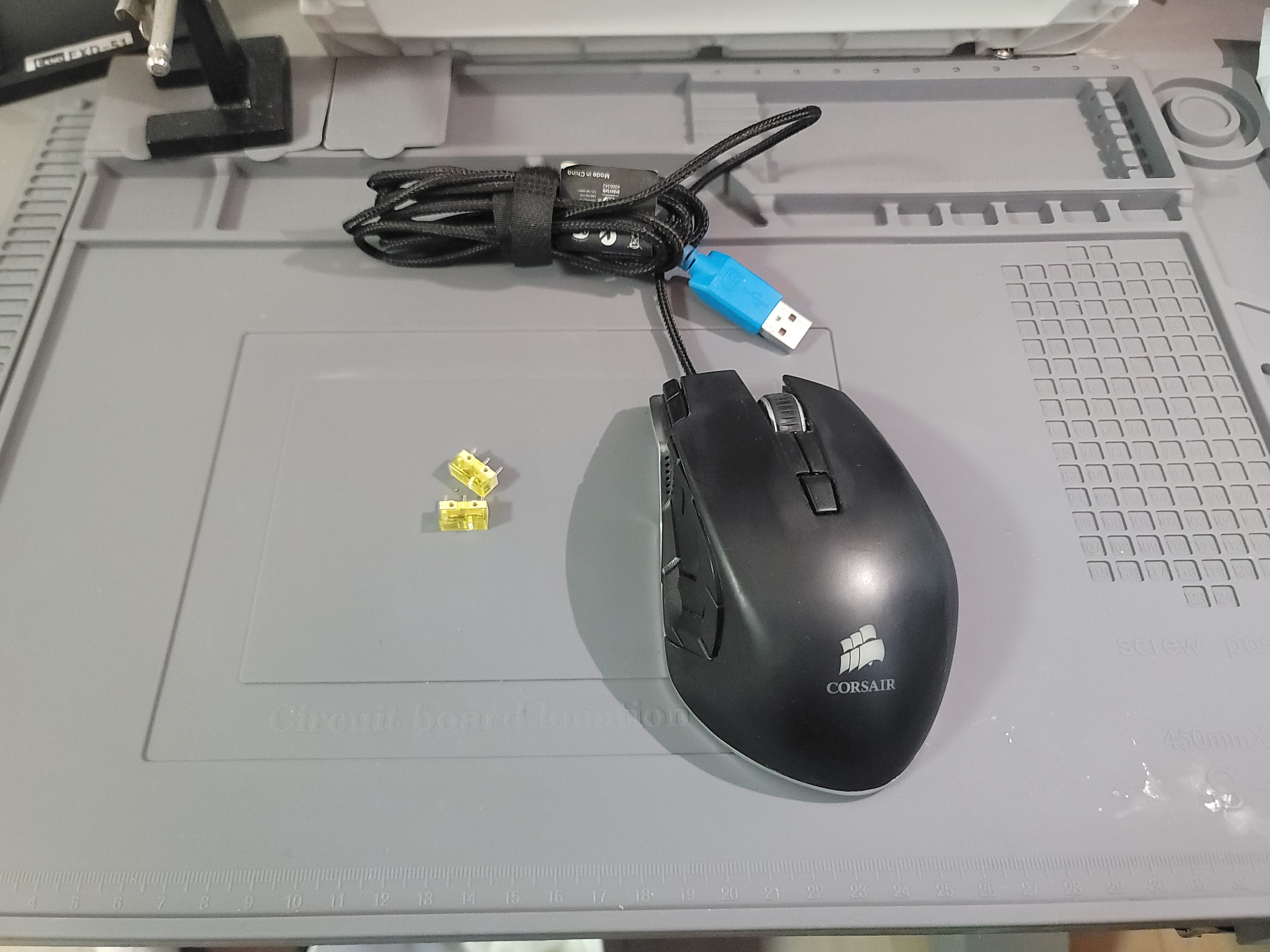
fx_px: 917
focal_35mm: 25
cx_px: 635
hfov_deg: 69.4
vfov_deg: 54.9
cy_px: 476
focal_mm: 7
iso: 640
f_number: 1.8
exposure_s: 1/40
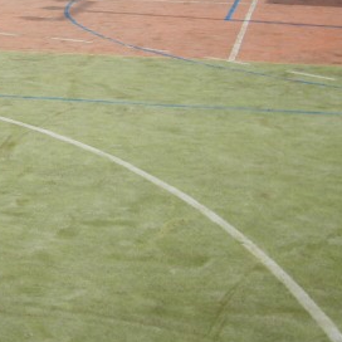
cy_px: 19
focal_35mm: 91
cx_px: -18
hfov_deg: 18.5
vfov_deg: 18.7
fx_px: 1017
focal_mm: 5.8
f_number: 7.1
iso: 50
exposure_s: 1/180
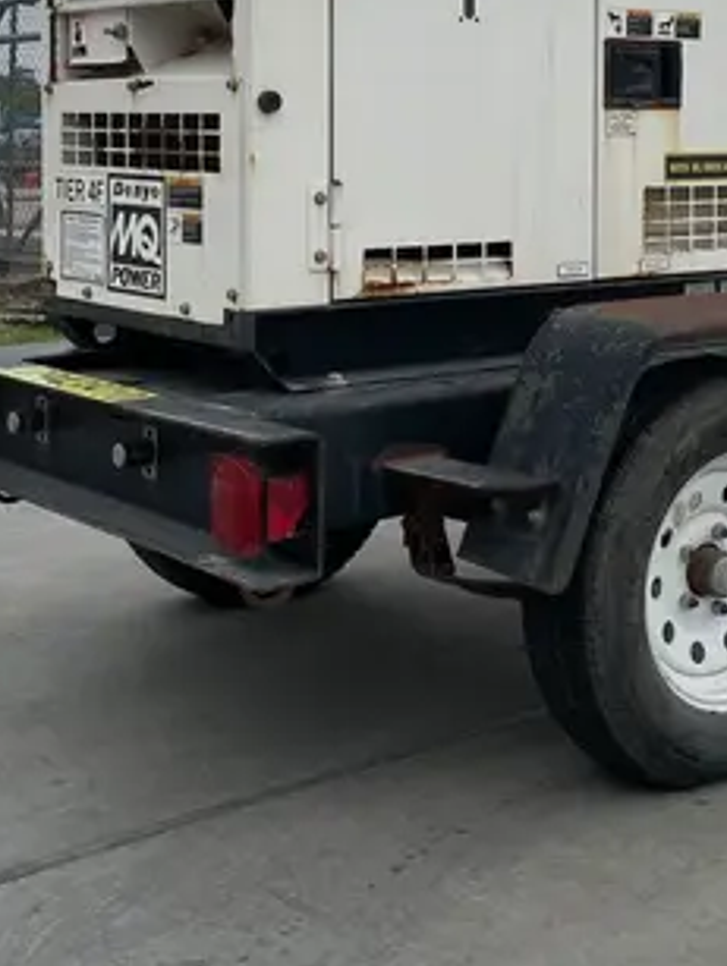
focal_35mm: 62
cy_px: 168
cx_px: 485
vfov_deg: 30.3
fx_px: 1733
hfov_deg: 23.6
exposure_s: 1/2882
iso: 32
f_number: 1.6
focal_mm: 4.2
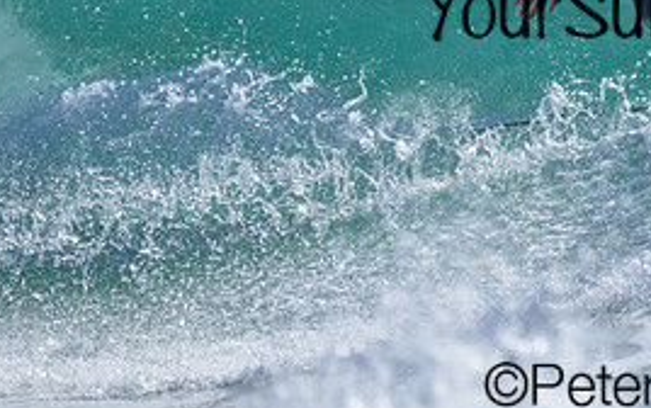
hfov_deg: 0.9
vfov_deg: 0.6
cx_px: 885
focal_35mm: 2314
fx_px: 41089
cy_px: 40
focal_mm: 800
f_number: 6.3
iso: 2000
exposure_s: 1/2000
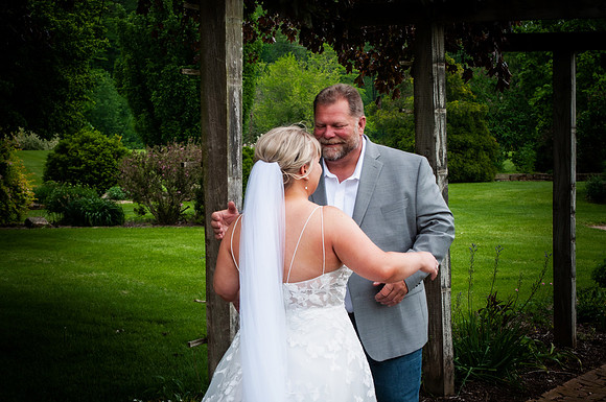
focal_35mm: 82
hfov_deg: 24.6
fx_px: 1387
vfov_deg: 16.5
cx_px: 303
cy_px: 201
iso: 200
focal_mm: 55
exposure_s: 1/250
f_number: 8
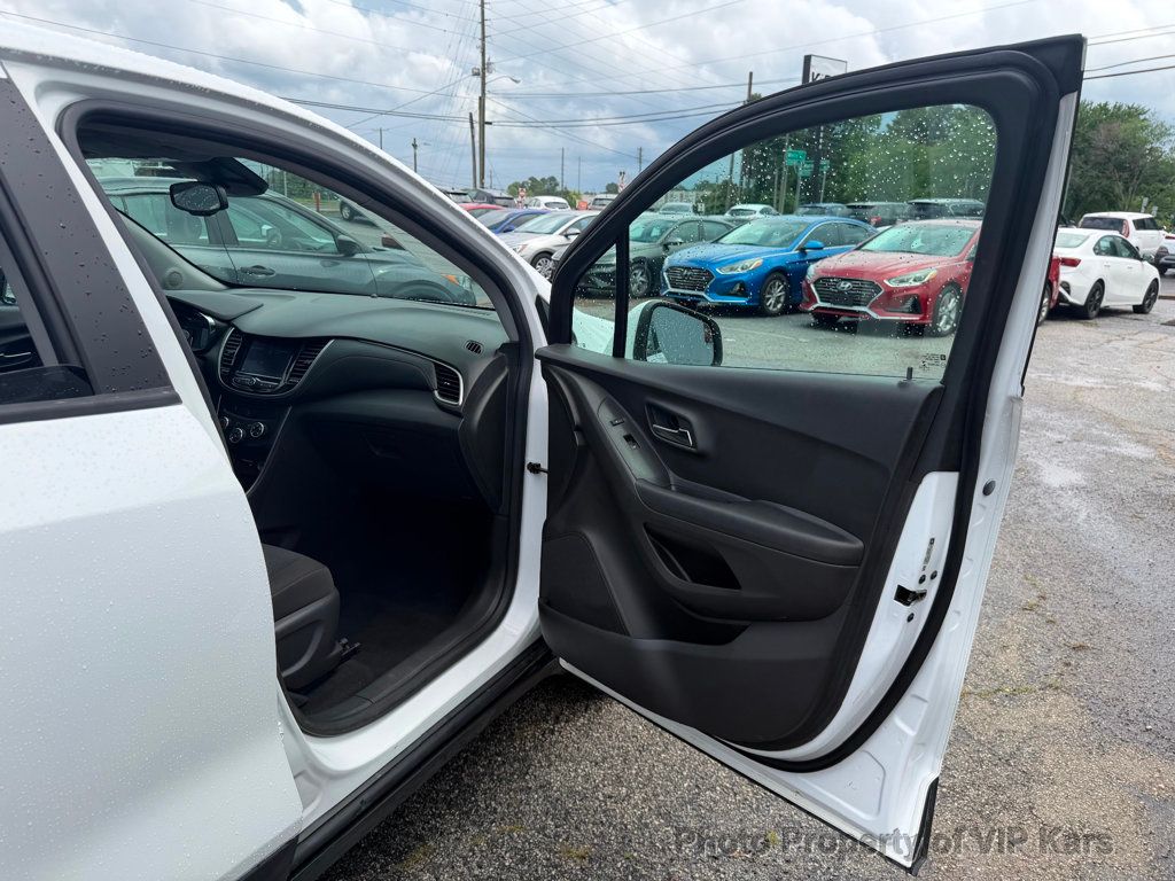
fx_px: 815
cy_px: 440
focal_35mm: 24
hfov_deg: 71.6
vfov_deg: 56.8
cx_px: 588
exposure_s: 1/2611
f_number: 1.78
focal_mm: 6.76
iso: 80
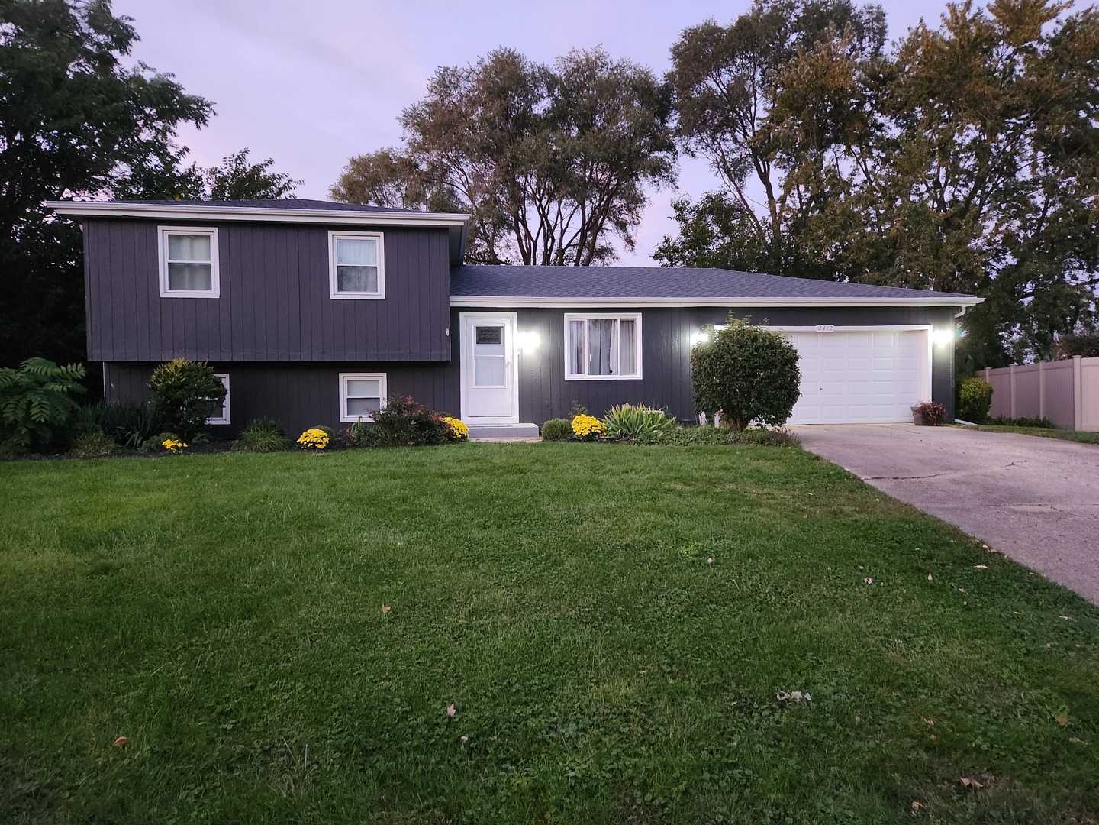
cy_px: 412
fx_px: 730
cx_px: 550
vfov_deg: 58.9
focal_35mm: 23
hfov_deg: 73.9
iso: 800
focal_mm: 5.4
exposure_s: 1/24
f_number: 1.8
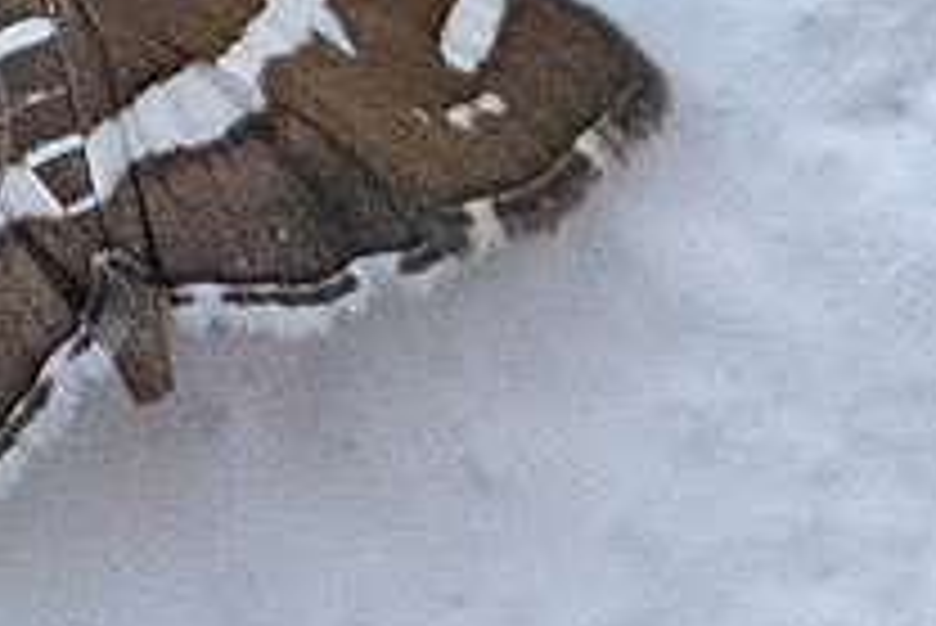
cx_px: 40
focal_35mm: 599
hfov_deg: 3.4
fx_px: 15584
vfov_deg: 2.3
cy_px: 207
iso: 800
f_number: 4.5
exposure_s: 1/3200
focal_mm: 35
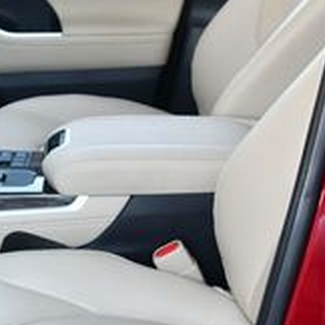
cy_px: 205
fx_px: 1285
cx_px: -24
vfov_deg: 14.4
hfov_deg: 14.1
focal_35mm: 121
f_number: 3.5
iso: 640
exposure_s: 1/250
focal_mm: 18
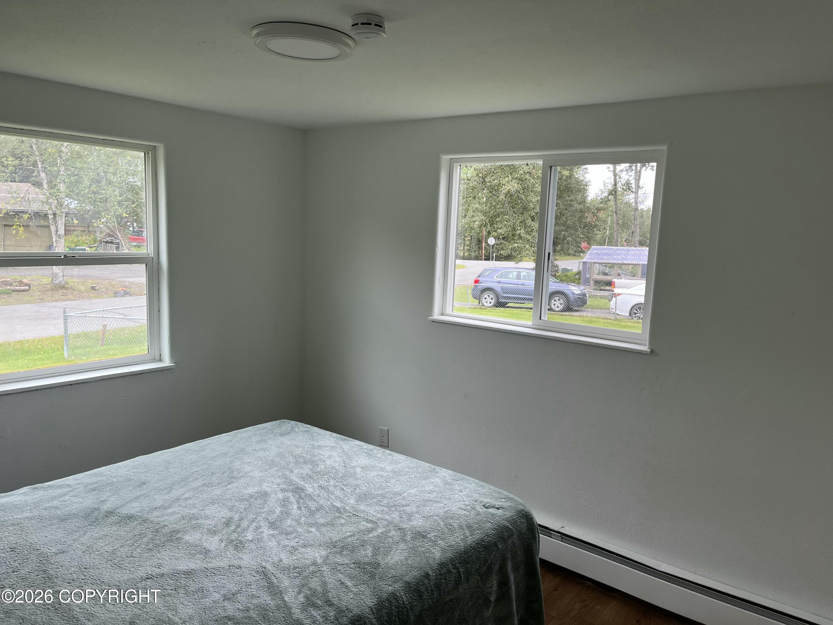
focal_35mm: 26
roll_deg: -3.2
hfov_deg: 67.3
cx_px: 416
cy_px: 312
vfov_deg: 53.1
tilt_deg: -8.9
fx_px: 626
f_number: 1.6
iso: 40
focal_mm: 5.1
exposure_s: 1/120
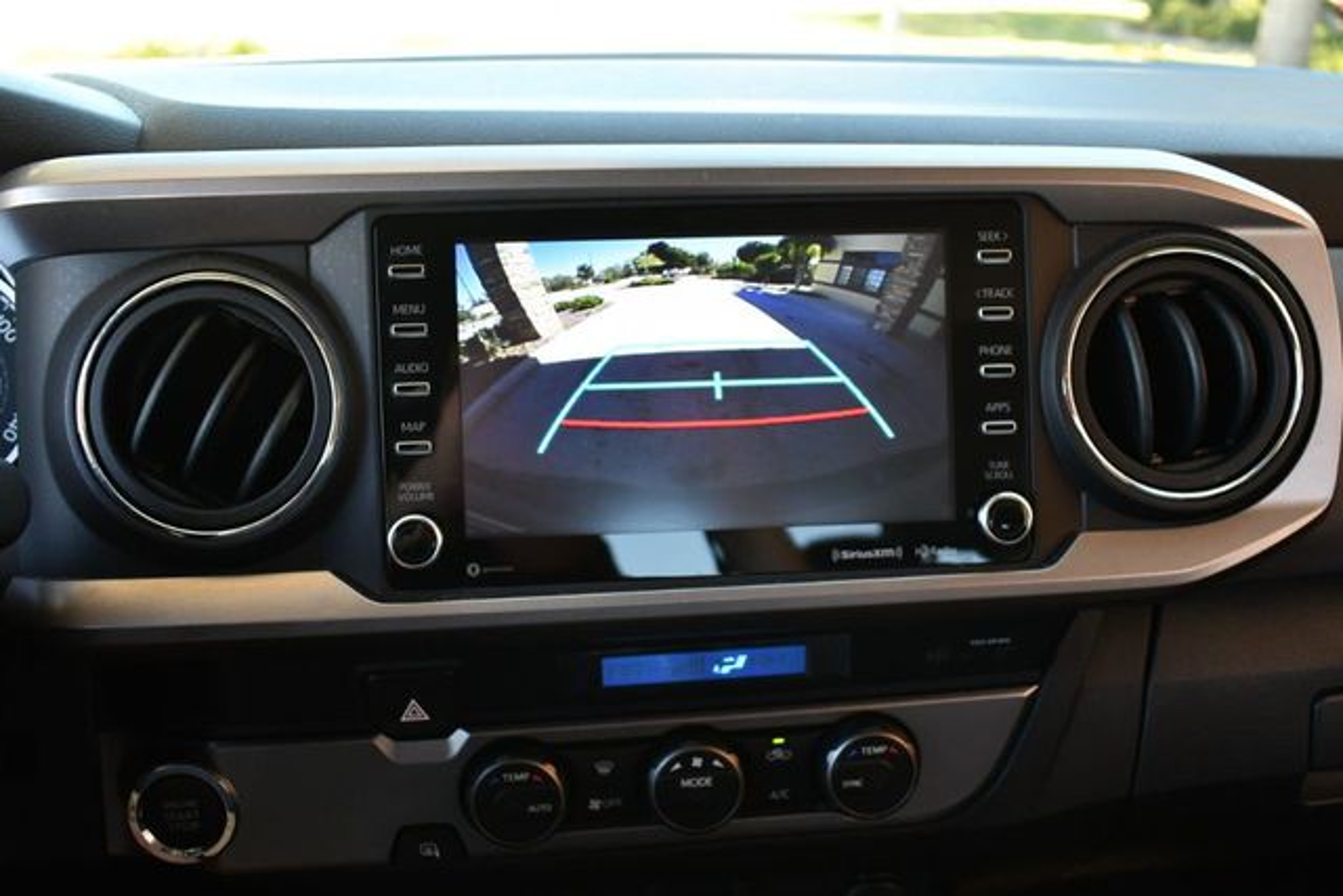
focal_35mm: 36
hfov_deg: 53.1
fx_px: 1343
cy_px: 448
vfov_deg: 36.9
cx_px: 672
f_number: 3.5
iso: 800
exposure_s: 1/200
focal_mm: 18
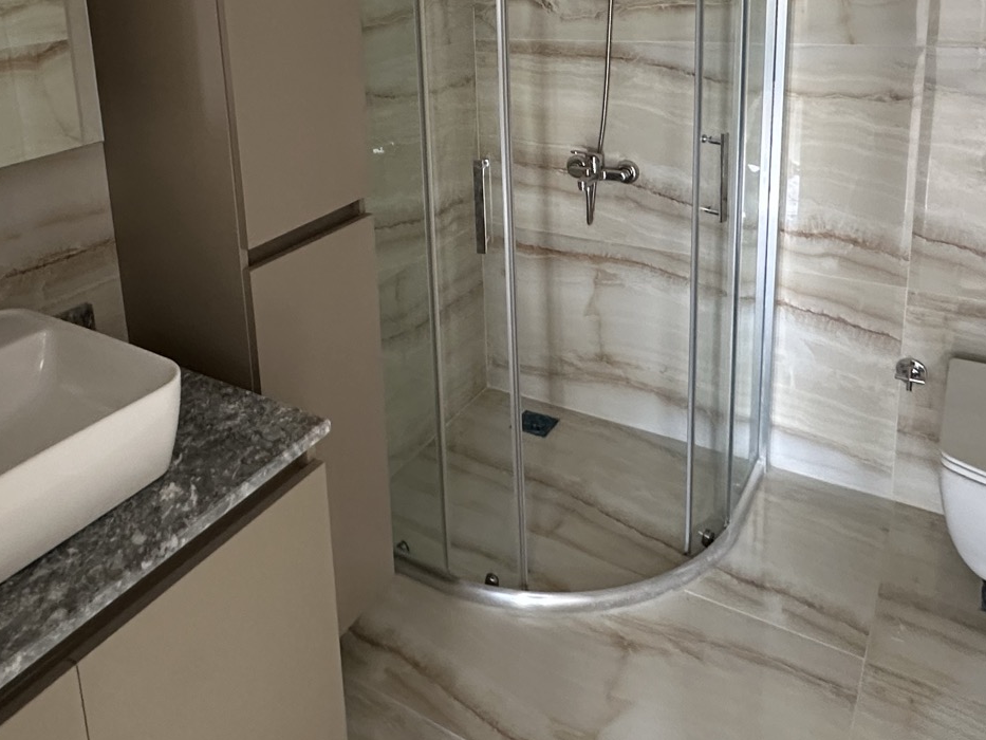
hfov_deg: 59.3
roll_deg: +5.3
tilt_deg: -12.7
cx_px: 375
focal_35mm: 30
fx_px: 855
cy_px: 133
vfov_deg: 44.2
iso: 500
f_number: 2.2
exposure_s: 1/60
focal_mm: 2.22
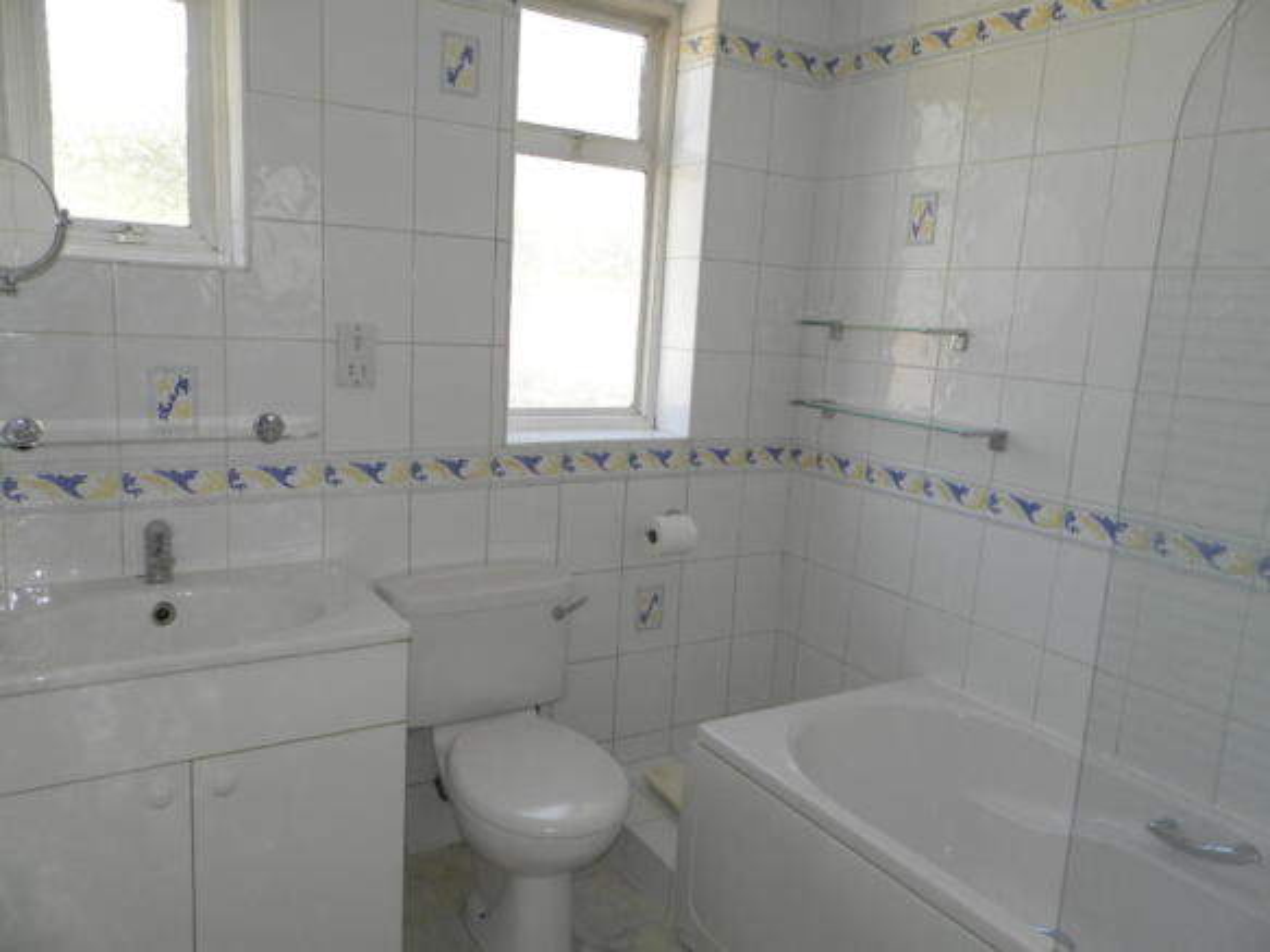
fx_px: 917
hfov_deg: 69.4
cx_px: 635
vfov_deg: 54.9
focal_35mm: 25
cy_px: 476
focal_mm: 4.5
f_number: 3.1
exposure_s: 1/50
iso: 80
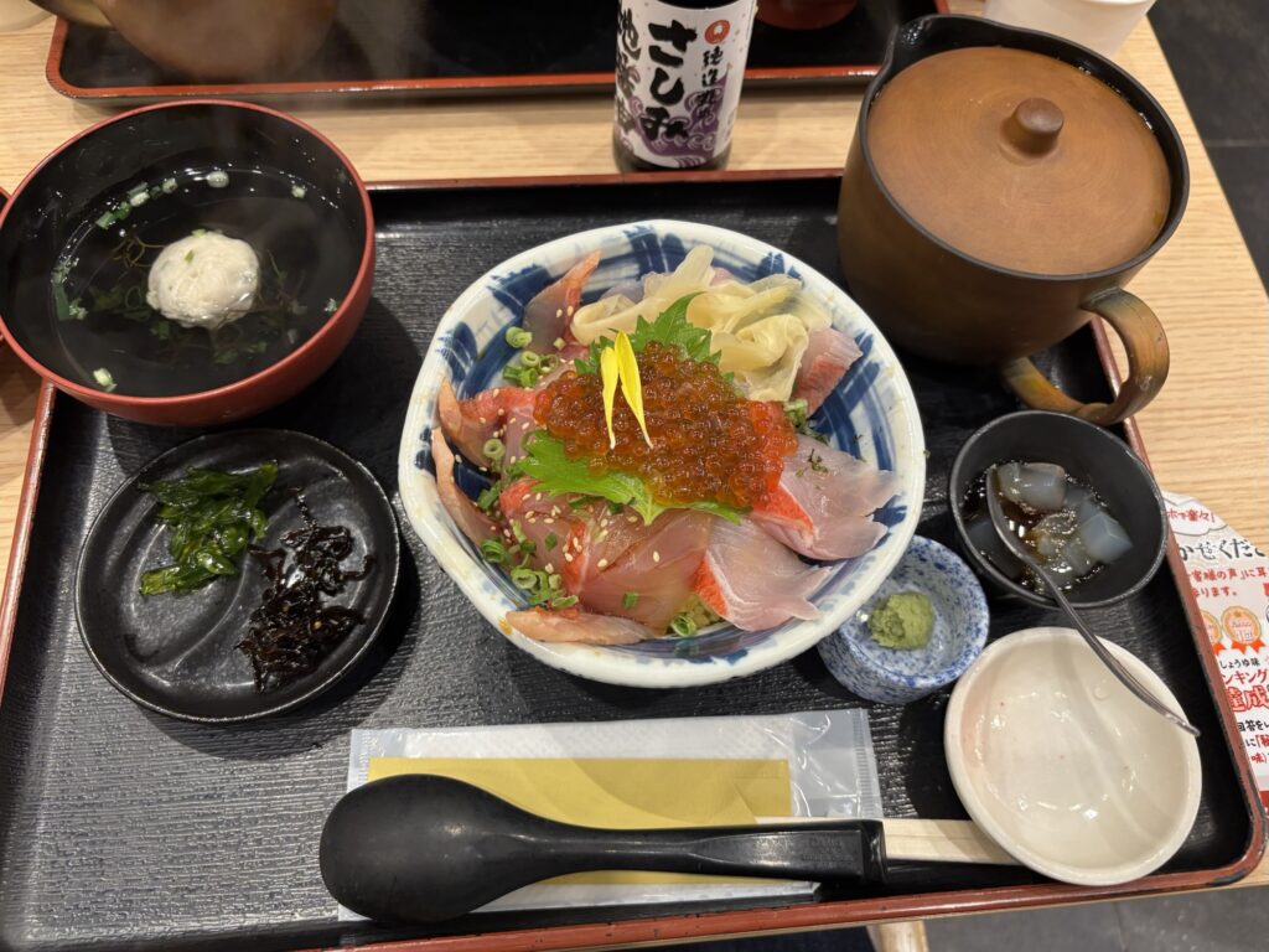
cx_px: 634
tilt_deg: -64.3
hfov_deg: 67.3
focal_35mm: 26
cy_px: 476
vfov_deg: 53.1
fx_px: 953
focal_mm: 5.96
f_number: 1.6
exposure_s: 1/50
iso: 160
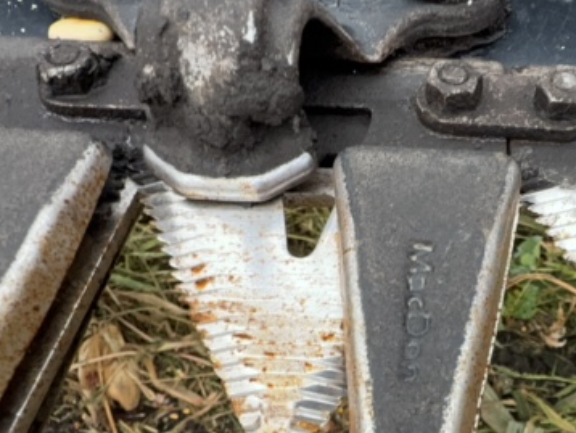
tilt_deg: -79.2
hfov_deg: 44.2
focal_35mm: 40
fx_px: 666
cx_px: 471
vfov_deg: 32.2
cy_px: 462
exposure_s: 1/114
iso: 25
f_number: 2.2
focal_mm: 2.22
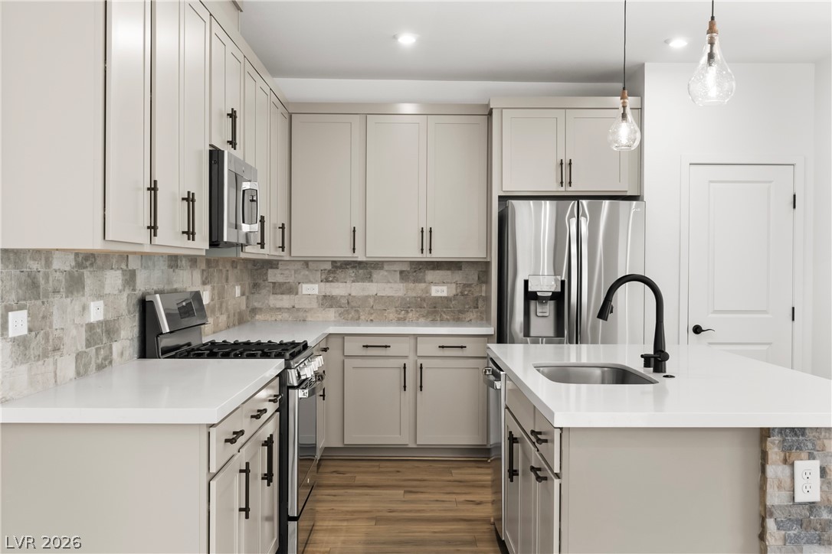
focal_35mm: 37
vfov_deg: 35.9
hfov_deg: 51.9
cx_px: 416
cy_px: 277
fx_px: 855
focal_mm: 25
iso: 250
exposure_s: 1/4
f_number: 8
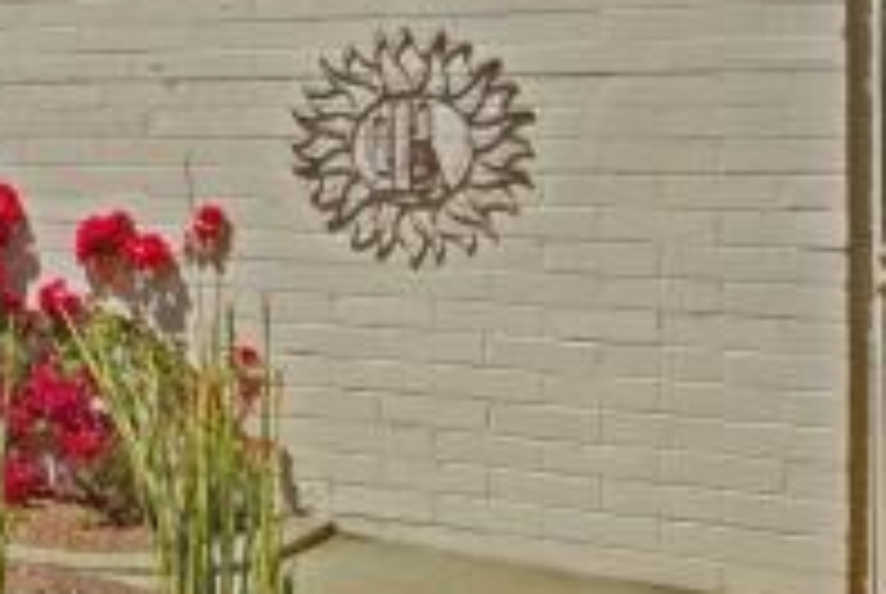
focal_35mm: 70
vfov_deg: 19.2
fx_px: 1725
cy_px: 76
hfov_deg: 22.6
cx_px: -499
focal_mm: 8
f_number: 9
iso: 200
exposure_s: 1/400
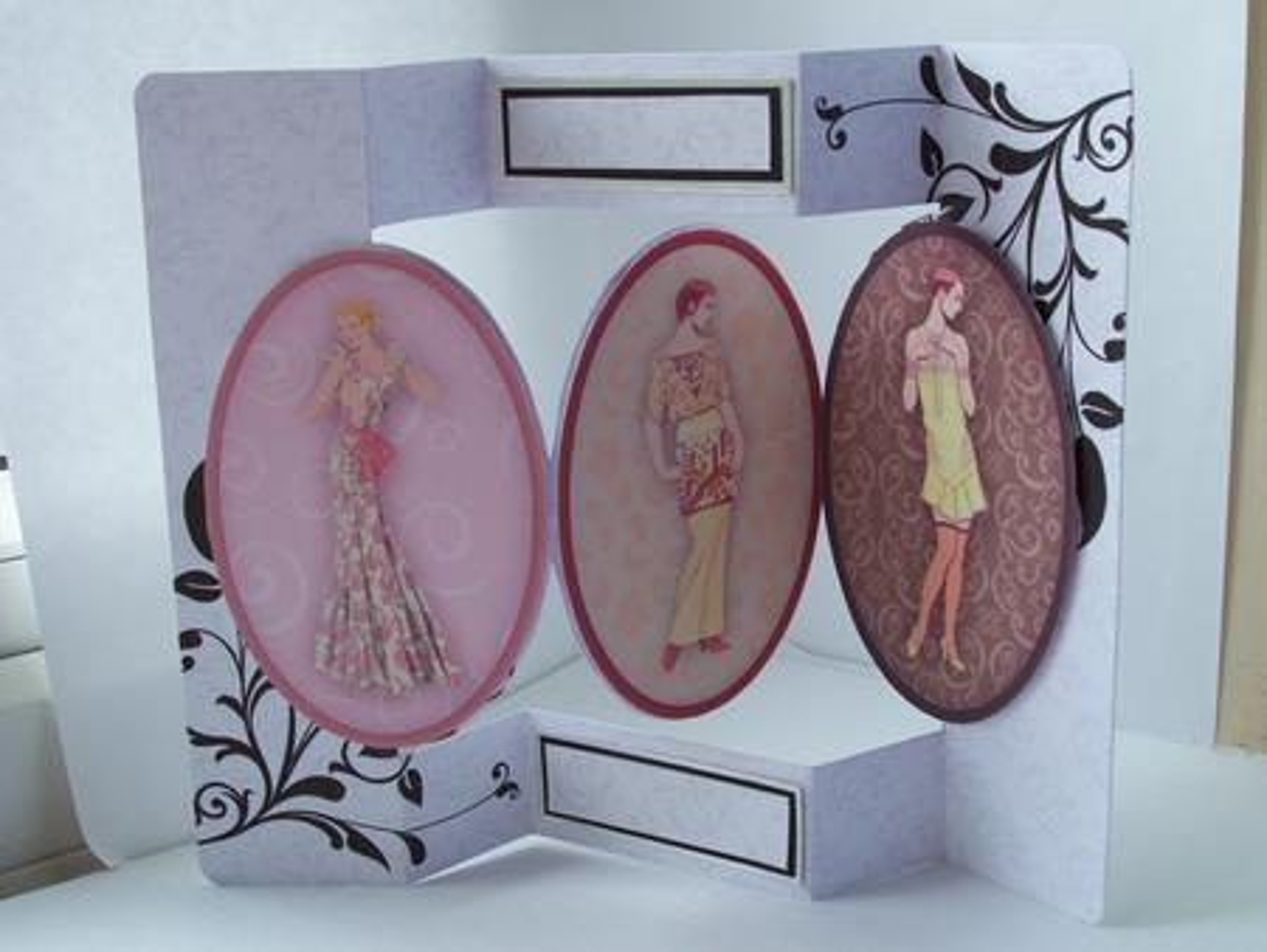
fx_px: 1941
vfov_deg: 27.5
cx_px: 634
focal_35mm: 53
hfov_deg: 36.2
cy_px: 476
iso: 80
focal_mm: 8.7
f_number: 3.2
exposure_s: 1/53.3
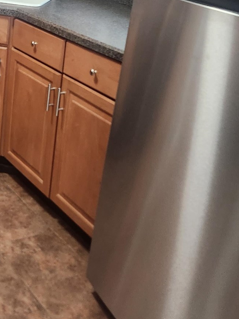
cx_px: -32
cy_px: 75
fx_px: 561
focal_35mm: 61
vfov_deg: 31.1
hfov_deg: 22.5
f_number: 1.8
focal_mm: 5.4
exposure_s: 1/120
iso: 400
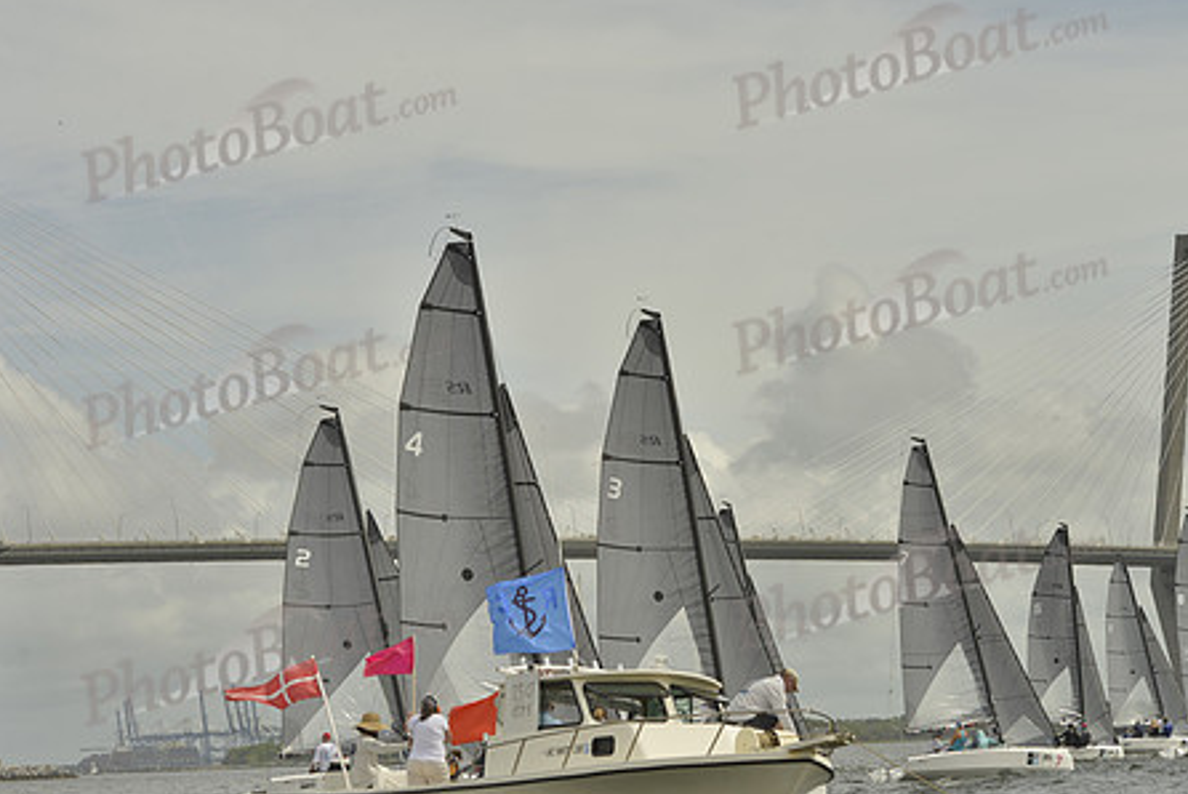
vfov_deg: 15.0
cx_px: 597
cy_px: 481
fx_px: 3005
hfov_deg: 22.4
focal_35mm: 91
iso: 200
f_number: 9
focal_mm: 70
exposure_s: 1/1000
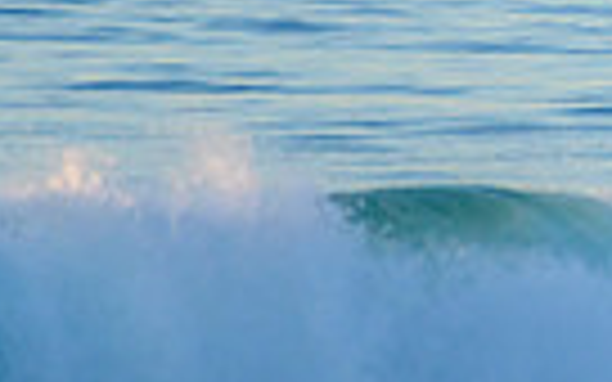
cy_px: -362
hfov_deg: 0.6
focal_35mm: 3361
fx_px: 56058
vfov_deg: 0.4
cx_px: 1296
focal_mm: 500
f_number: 5.6
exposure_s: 1/1250
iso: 640
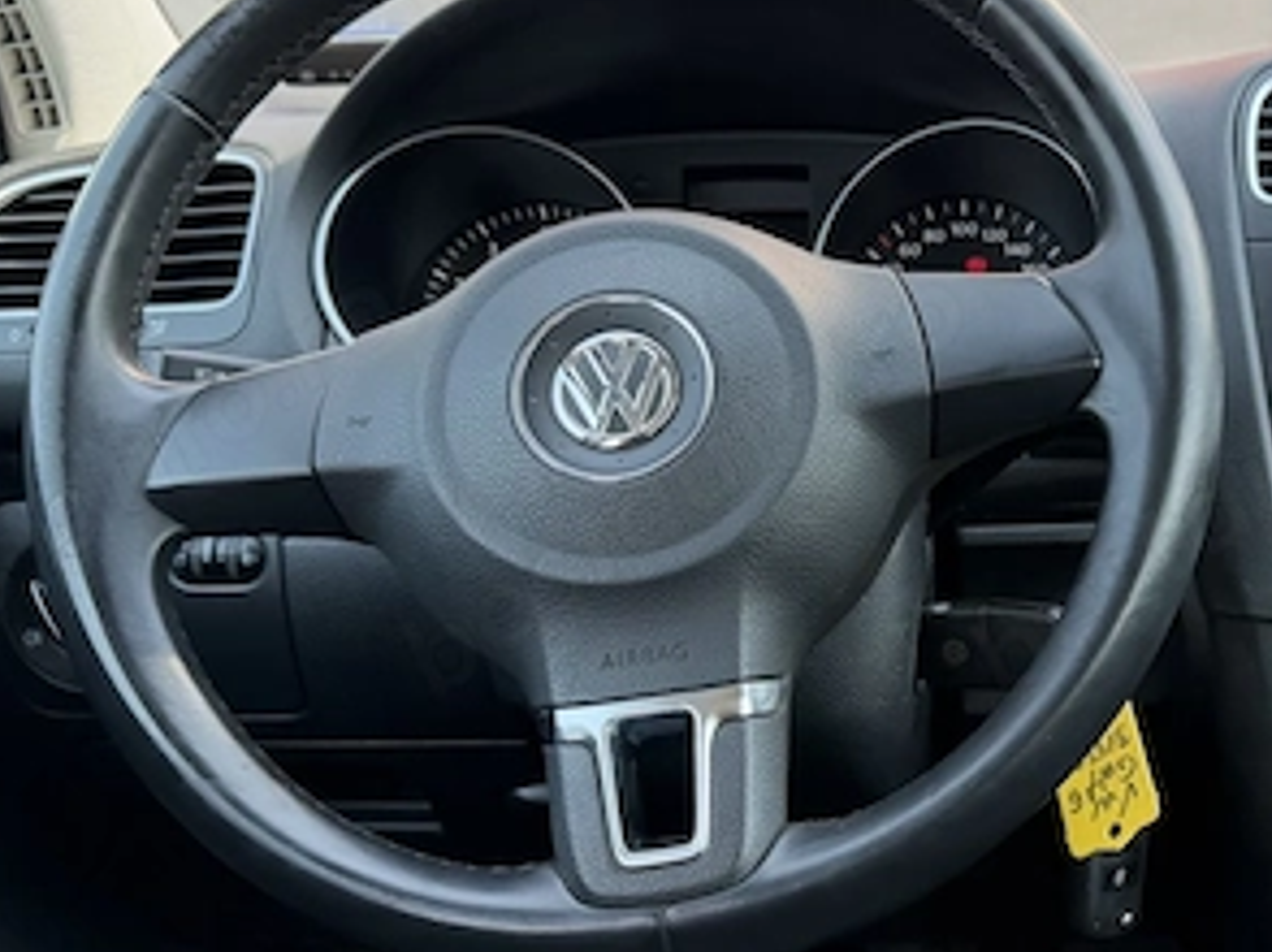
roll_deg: +2.8
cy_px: 541
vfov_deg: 29.6
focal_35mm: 49
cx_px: 1017
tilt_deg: -13.3
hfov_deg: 37.5
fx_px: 1799
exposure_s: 1/355
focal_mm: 6.76
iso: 100
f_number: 1.78
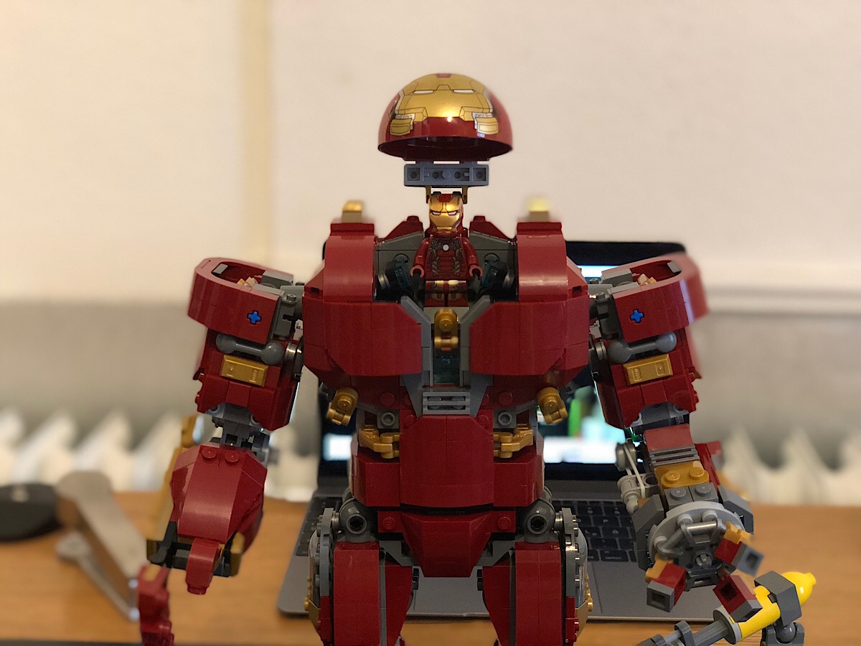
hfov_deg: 36.8
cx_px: 430
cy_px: 323
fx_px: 1293
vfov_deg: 28.0
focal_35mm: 52
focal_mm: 6
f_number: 2.4
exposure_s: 1/10
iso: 160
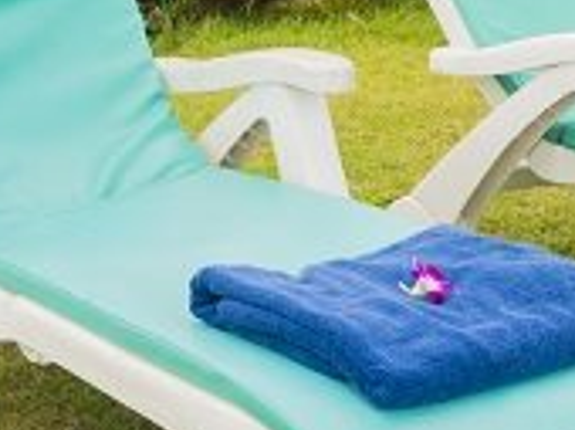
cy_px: -372
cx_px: 125
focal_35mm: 132
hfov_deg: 14.9
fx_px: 2190
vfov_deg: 10.5
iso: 200
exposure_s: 1/200
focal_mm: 14
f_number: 5.6
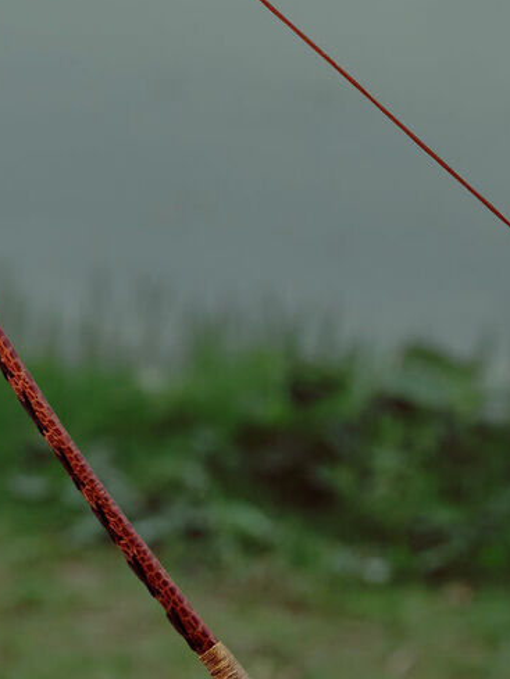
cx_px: 623
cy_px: 385
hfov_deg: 5.9
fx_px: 4889
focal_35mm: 249
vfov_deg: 7.9
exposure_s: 1/100
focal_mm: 110
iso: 500
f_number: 5.6
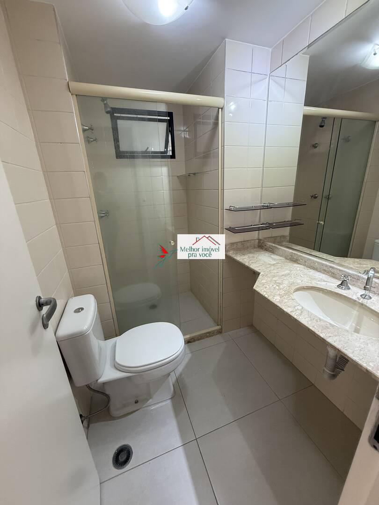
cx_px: 190
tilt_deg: -17.2
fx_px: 204
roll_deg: +1.7
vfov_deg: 102.1
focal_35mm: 14
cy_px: 252
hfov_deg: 85.7
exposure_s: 1/120
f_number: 2.2
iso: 320
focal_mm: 2.22
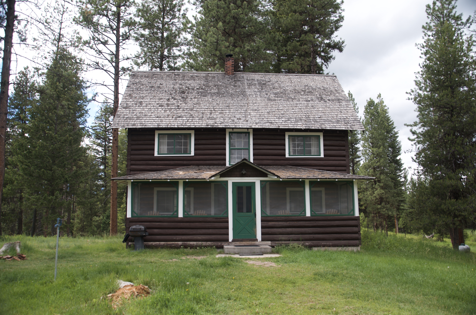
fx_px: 396
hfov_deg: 62.0
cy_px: 158
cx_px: 238
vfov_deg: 43.4
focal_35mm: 30
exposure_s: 1/100
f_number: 3.5
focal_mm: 20
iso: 100
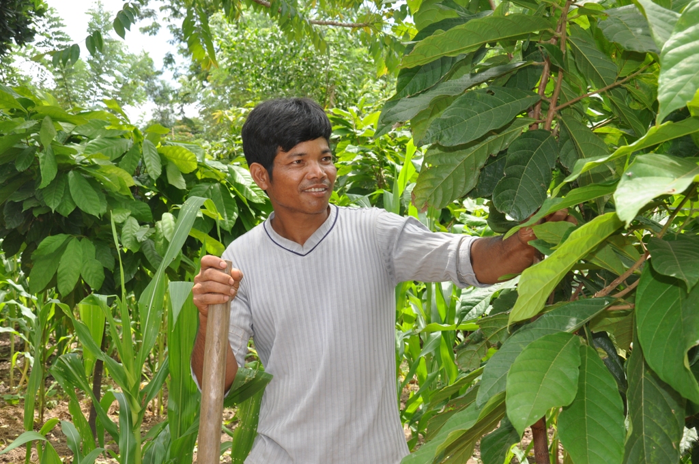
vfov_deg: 31.8
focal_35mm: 42
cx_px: 350
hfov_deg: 46.5
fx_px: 814
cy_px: 232
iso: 400
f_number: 10
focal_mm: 28
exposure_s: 1/200
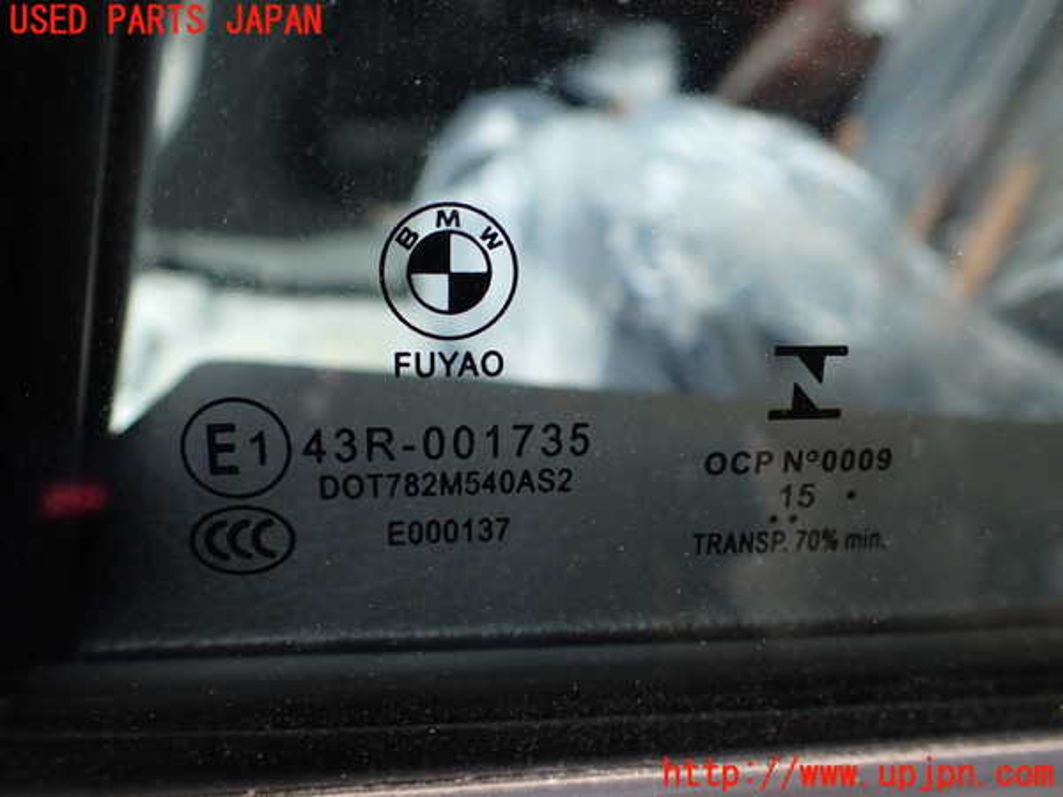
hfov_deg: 60.0
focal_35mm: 30
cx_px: 532
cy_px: 398
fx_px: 921
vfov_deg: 46.8
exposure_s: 1/160
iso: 100
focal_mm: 5.4
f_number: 2.3
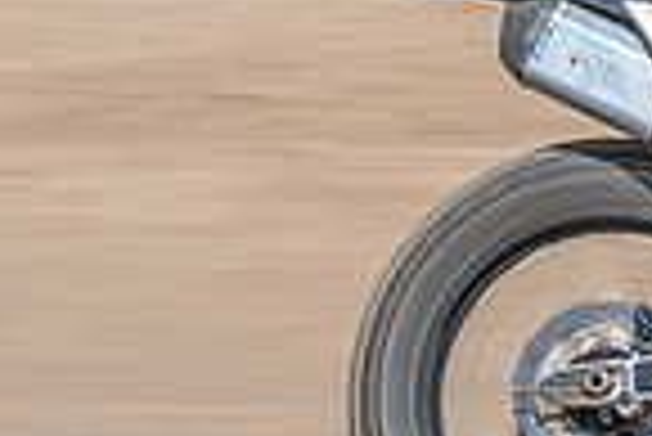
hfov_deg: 7.2
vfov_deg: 4.9
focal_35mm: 280
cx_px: 1048
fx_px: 5076
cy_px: 29
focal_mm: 70
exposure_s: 1/160
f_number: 8
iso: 100
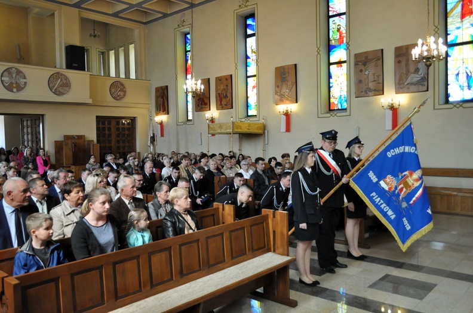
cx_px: 236
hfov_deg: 62.0
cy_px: 156
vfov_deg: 43.4
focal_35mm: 30
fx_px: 393
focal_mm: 20
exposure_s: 1/125
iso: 1600
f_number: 3.8
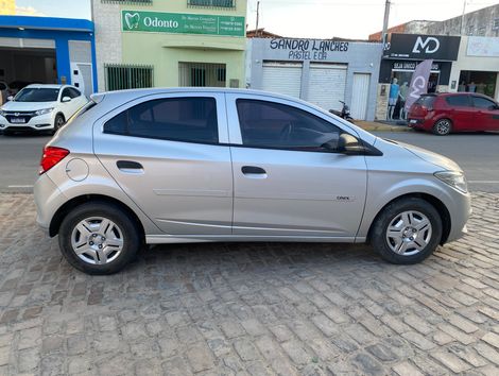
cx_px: 250
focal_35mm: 26
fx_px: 375
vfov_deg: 53.2
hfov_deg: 67.2
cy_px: 188
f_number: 1.8
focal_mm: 4.25
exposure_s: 1/184
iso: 32
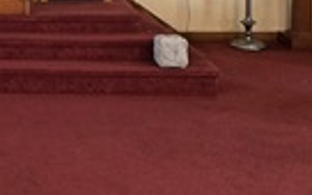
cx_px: -23
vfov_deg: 19.1
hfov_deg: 28.8
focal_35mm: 65
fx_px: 553
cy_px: -28
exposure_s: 1/60
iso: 640
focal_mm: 2.2
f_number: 2.2
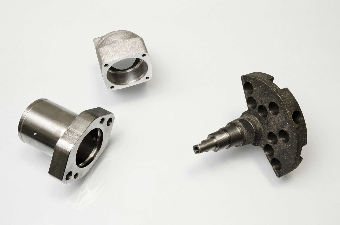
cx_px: 170
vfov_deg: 25.6
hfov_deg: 37.9
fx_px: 495
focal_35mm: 52
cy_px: 112
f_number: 20
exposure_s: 1/2
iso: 100
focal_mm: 35
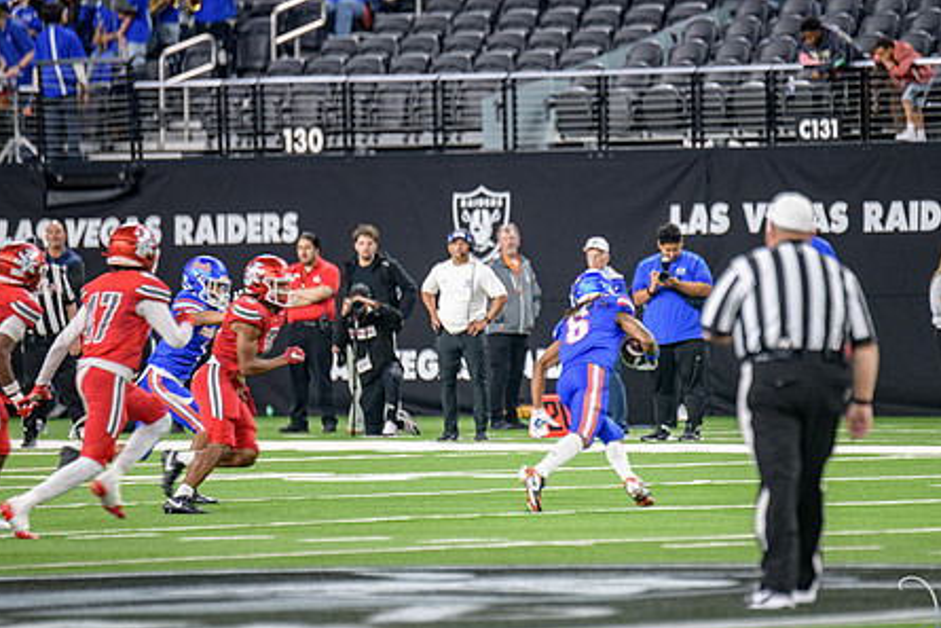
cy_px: 322
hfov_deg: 5.3
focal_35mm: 391
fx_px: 10223
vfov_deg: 3.5
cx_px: 512
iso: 1000
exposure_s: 1/400
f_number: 2.8
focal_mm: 300
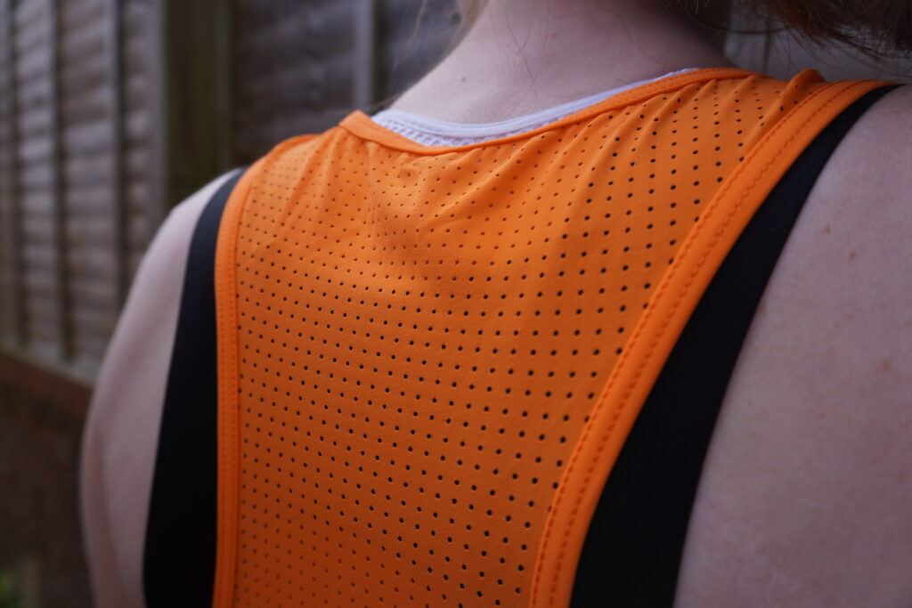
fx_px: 608
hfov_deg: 73.7
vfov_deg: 53.1
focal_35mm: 24
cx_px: 456
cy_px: 304
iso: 100
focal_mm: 16
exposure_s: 1/320
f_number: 4.5
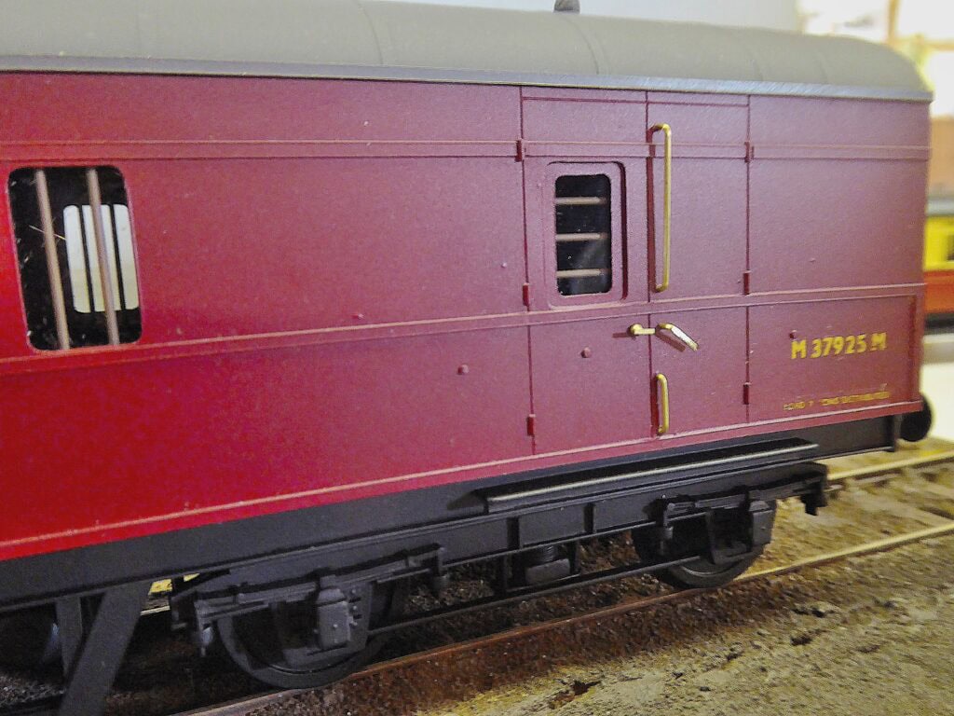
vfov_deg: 48.2
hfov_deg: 61.7
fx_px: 799
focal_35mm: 29
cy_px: 358
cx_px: 477
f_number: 3.5
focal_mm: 5
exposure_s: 1/4
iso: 400
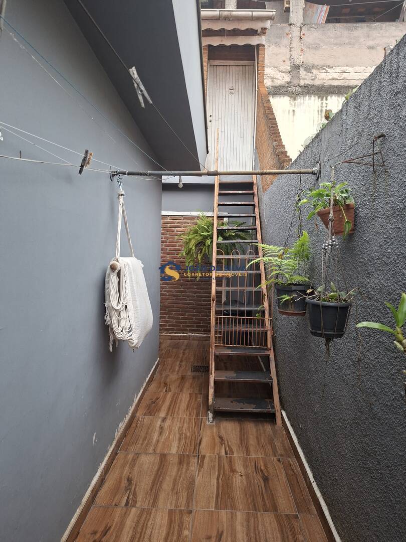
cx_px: 203
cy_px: 271
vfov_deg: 73.9
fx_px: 360
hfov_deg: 58.9
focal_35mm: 23
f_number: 1.8
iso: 160
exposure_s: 1/120
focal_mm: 5.54
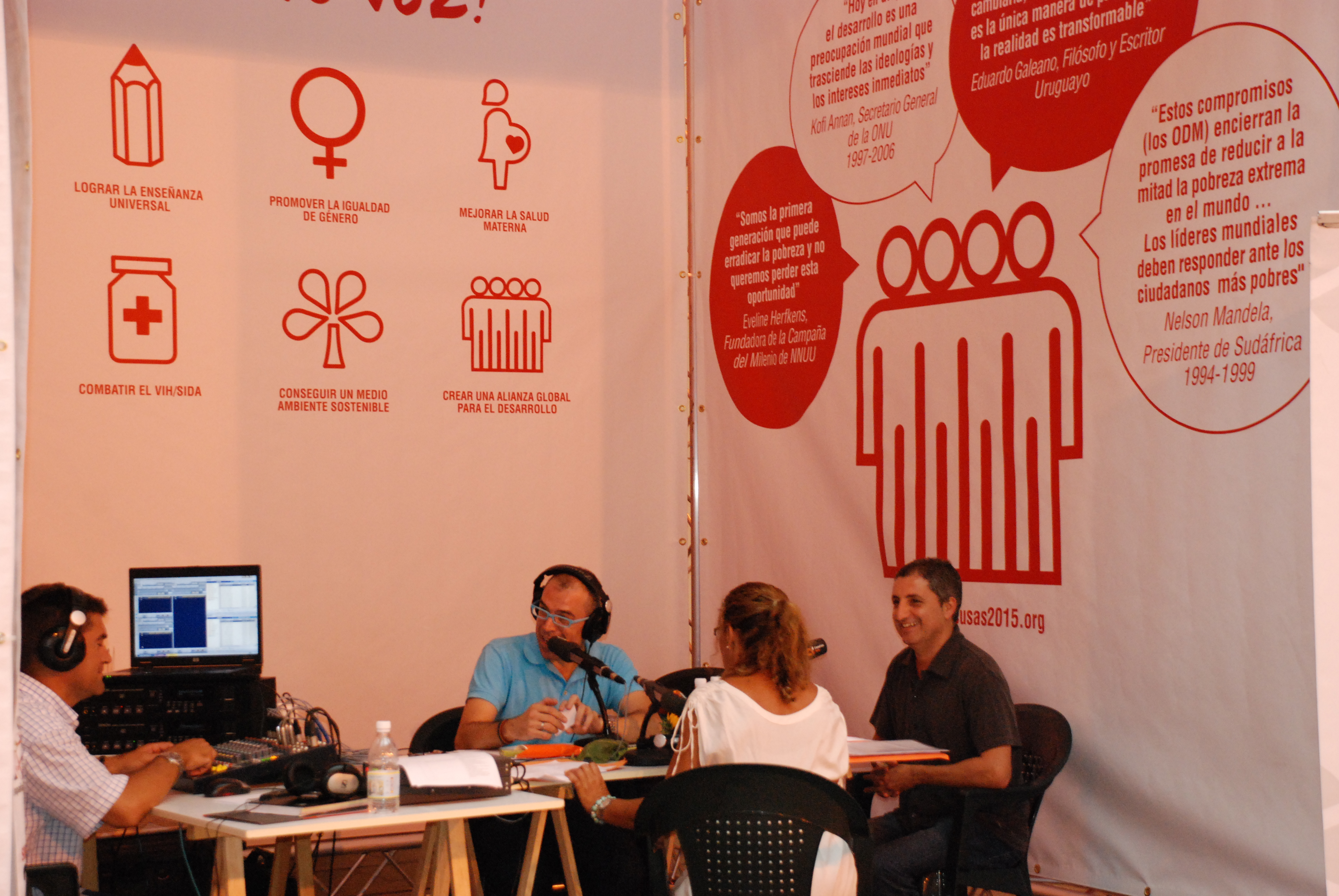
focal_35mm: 72
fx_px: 2681
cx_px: 670
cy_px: 448
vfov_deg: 19.0
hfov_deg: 28.0
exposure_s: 1/60
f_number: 5.6
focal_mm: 48
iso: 1250
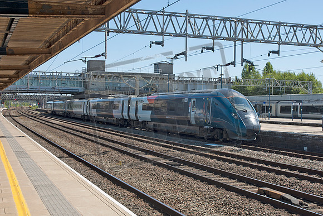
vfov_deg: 30.9
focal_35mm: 44
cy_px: 108
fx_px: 390
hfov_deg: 45.0
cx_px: 162
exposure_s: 1/200
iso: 200
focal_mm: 29
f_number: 8
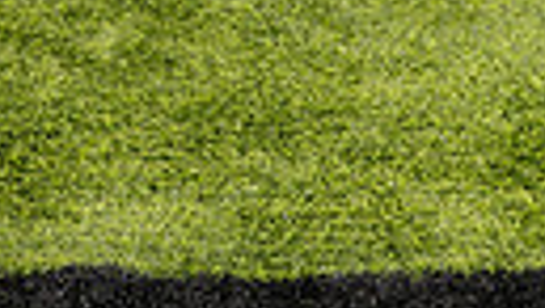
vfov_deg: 8.5
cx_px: 237
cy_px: -481
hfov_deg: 16.7
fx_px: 1852
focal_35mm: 128
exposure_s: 1/250
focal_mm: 35
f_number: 14
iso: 100
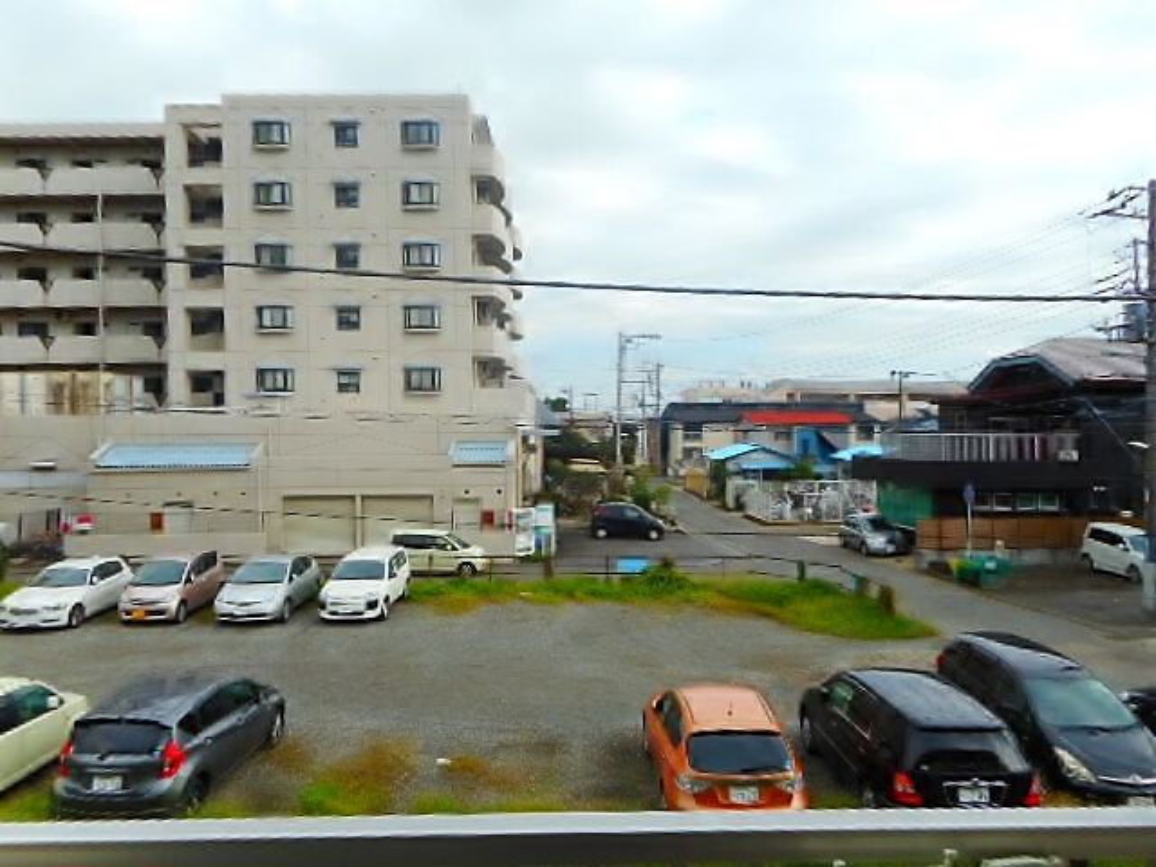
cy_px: 434
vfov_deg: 54.9
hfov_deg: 69.4
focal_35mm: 25
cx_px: 578
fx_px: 835
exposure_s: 1/400
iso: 80
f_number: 3.7
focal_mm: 4.5
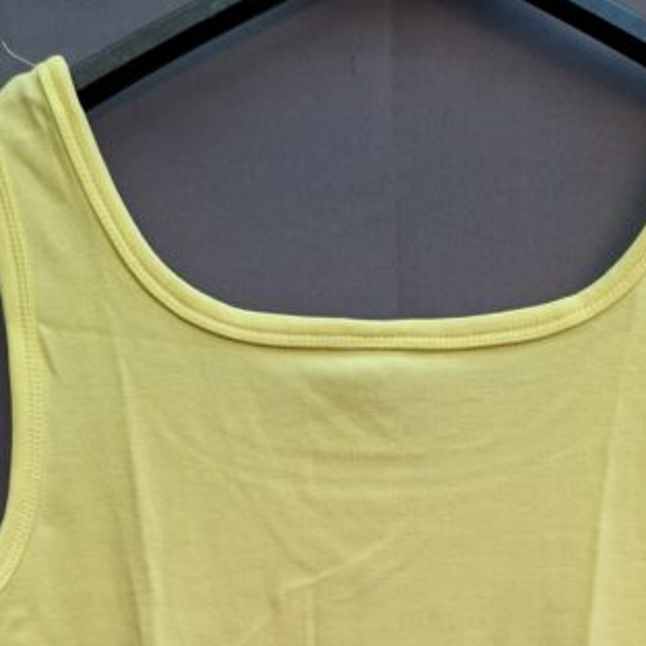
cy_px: 811
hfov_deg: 32.7
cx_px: 369
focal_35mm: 52
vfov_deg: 27.9
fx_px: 1098
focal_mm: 5.54
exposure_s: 1/100
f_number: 1.8
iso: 50
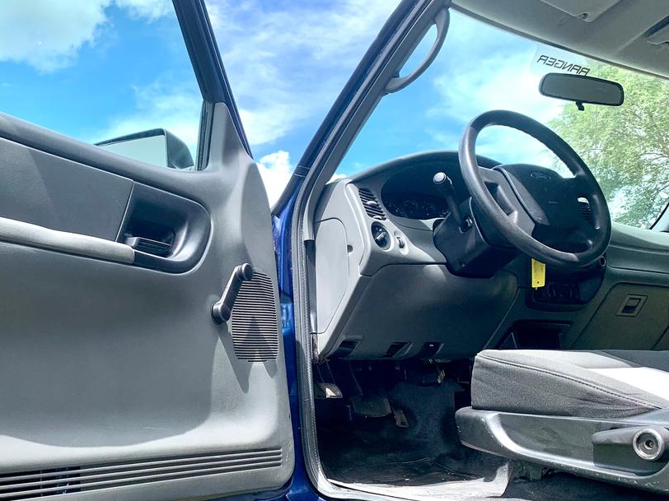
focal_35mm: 41
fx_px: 792
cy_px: 331
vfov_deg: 34.8
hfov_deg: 45.0
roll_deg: -1.0
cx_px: 218
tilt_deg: +2.7
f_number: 1.8
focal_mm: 4.25
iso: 25
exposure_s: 1/627
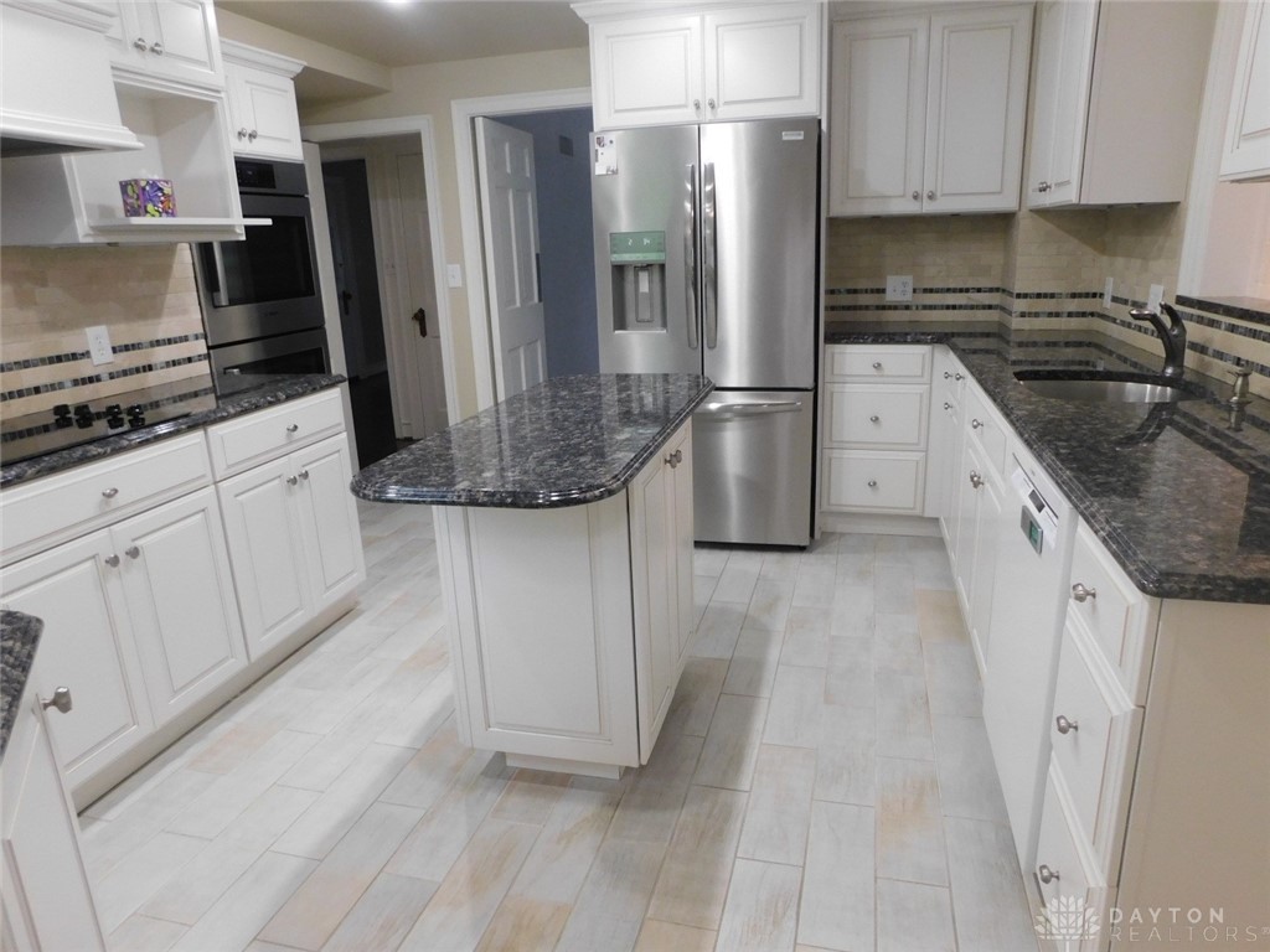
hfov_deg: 73.9
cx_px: 635
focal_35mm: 23
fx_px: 844
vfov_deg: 58.9
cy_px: 476
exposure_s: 1/30
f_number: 3
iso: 280
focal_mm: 4
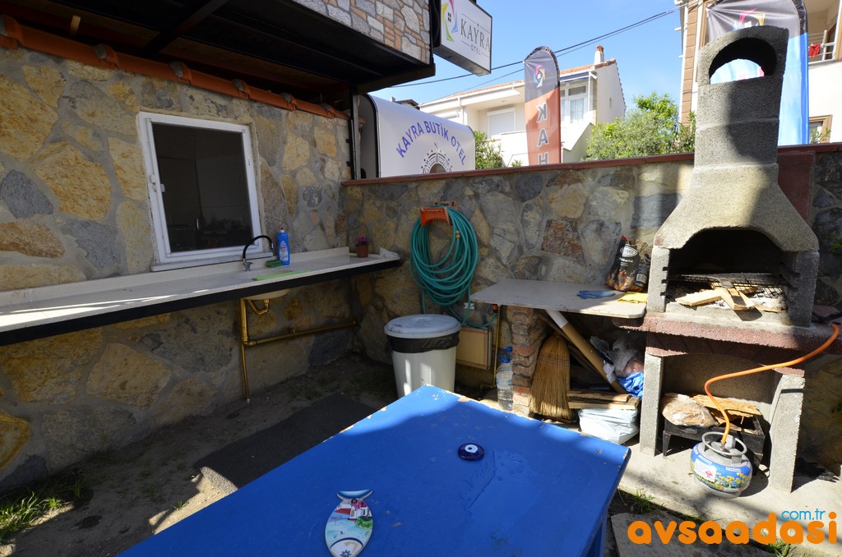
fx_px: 385
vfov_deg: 71.8
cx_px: 421
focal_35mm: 16
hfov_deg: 95.1
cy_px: 278
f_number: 8
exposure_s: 1/250
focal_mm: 11
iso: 200
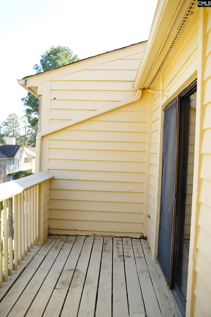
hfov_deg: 43.6
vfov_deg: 61.9
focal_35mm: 30
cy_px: 158
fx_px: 264
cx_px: 106
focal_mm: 30
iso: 640
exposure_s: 1/1250
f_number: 3.5
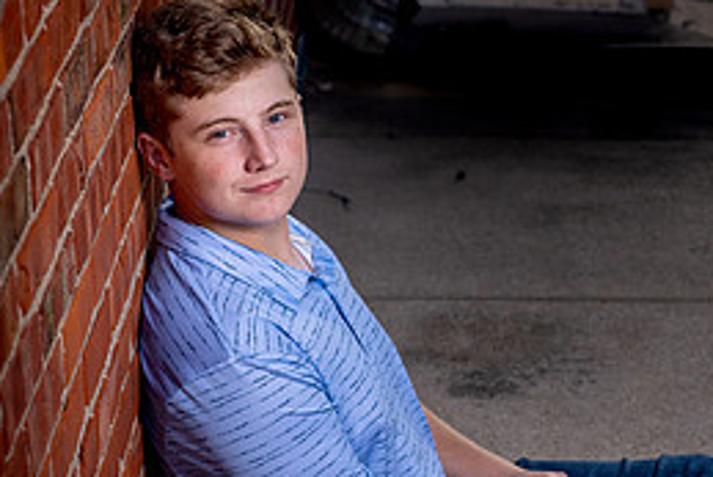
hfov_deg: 16.5
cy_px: 387
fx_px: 2437
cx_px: 559
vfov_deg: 11.1
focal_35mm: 123
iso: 160
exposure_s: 1/160
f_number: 4
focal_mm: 55
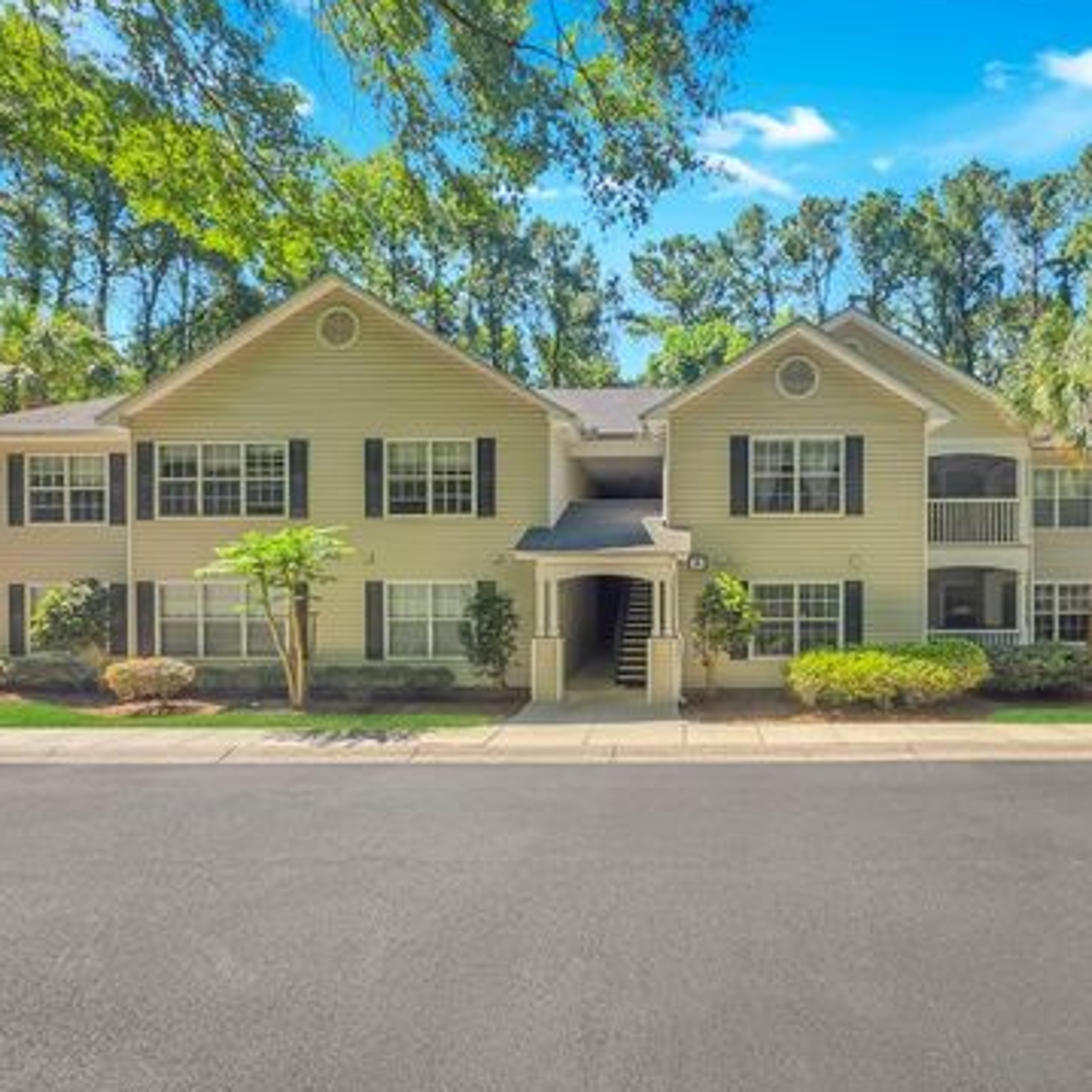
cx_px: 684
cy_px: 555
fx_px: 571
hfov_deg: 85.7
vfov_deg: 87.4
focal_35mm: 16
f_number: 1.9
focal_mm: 2.2
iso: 32
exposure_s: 1/680
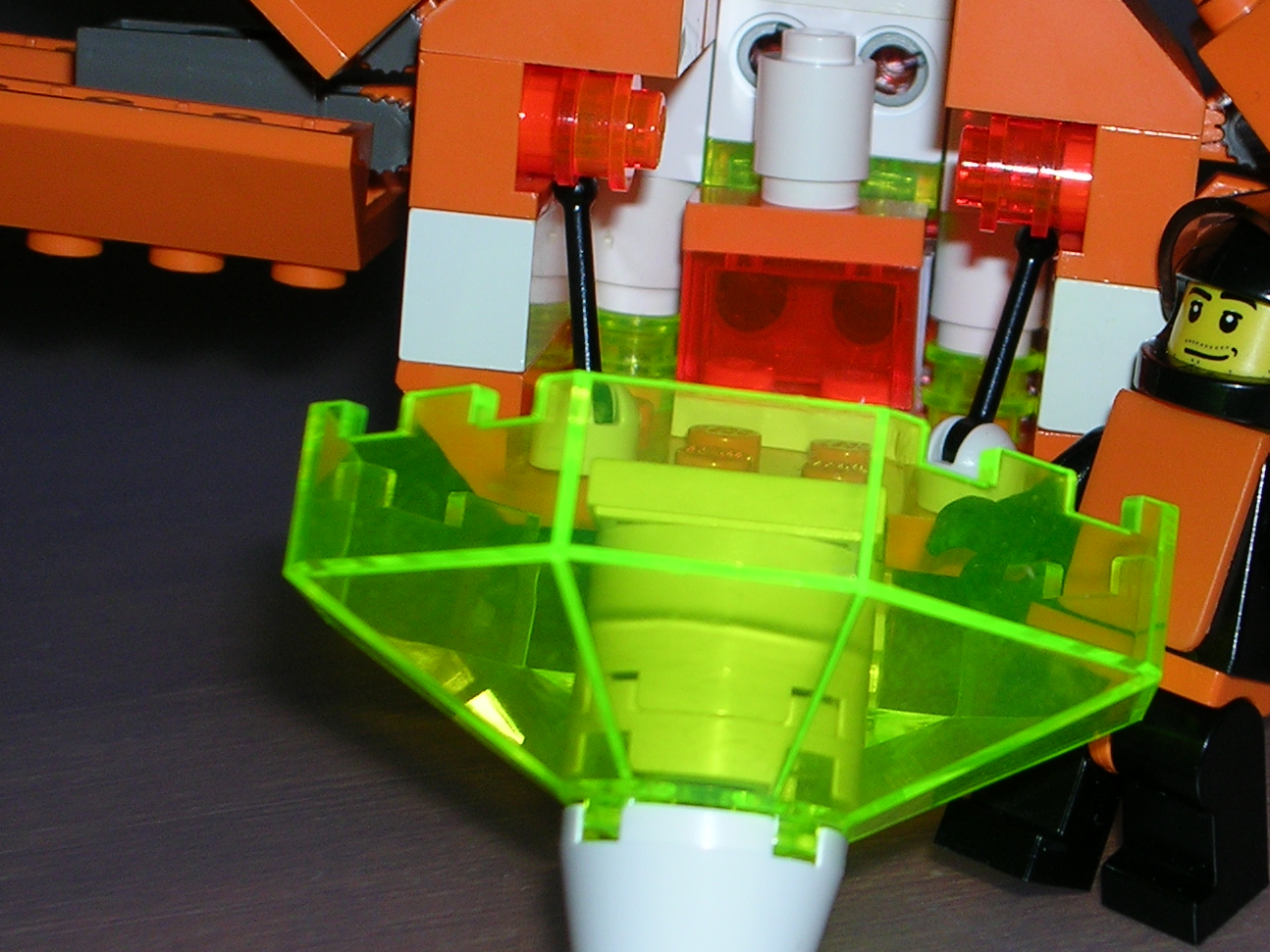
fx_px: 3890
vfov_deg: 14.0
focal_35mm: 106
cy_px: 524
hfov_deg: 18.4
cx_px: 951
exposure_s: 1/60.1
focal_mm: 10.2
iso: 50
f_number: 3.6
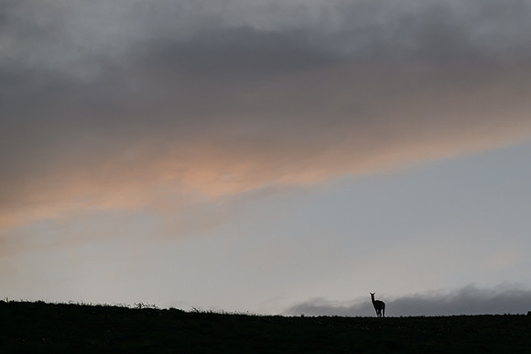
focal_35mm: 166
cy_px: 163
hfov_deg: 12.4
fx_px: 2441
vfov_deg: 8.3
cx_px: 326
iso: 500
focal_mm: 135
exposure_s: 1/800
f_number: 4
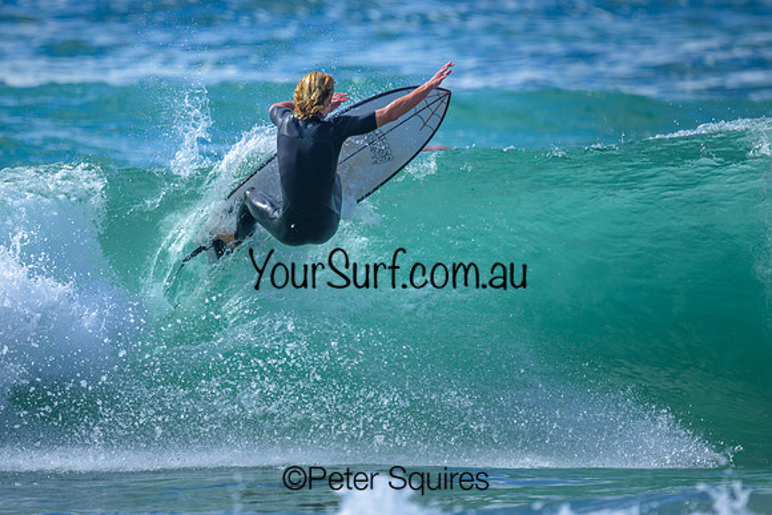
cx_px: 292
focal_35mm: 1099
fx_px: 23572
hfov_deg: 1.9
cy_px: 176
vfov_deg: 1.3
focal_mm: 800
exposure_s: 1/2000
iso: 280
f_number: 6.3
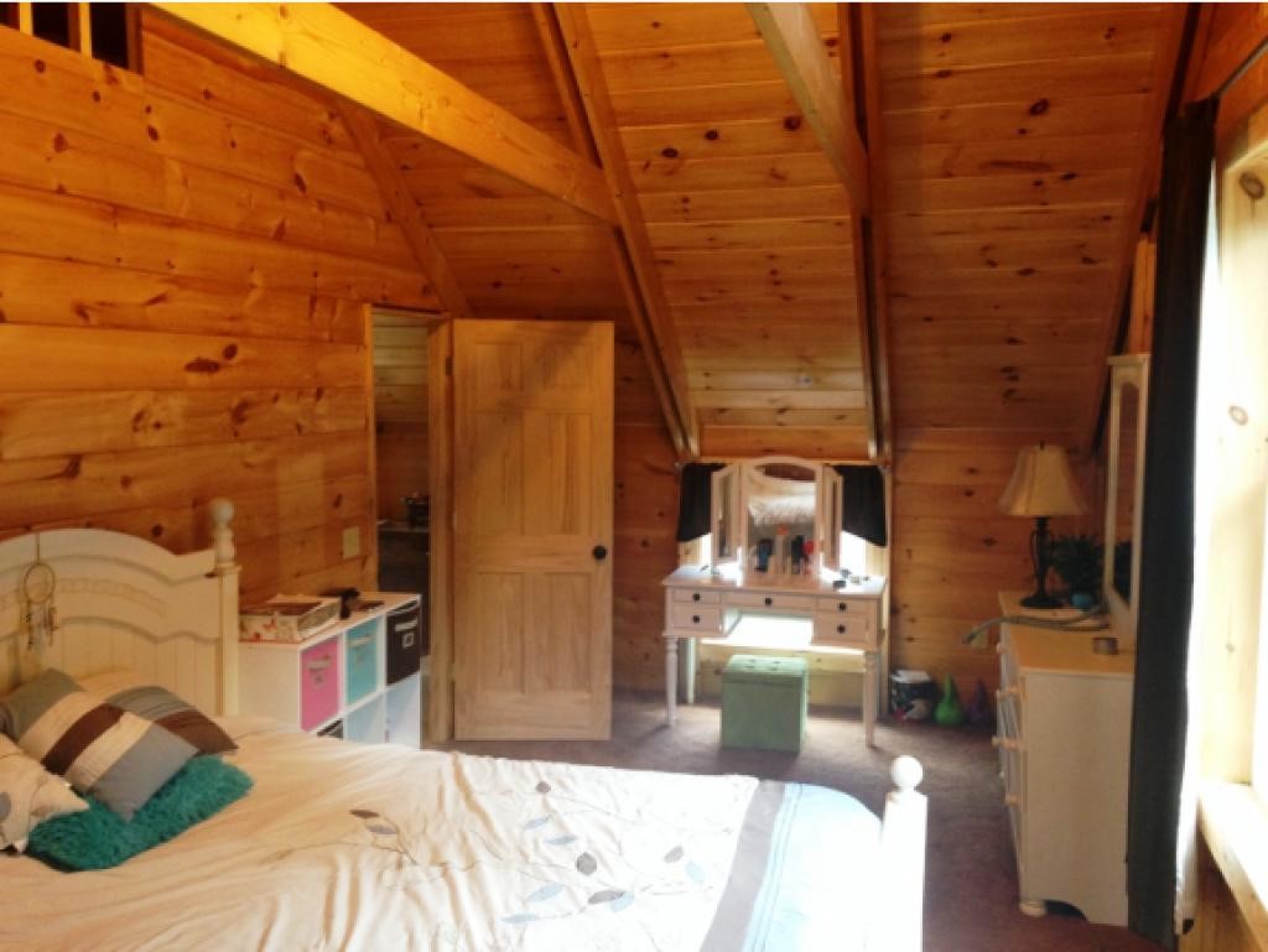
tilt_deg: -5.6
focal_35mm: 33
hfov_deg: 55.3
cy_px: 476
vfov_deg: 43.0
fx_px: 1209
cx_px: 634
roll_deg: -0.7
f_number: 2.4
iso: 160
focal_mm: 4.12
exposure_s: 1/20
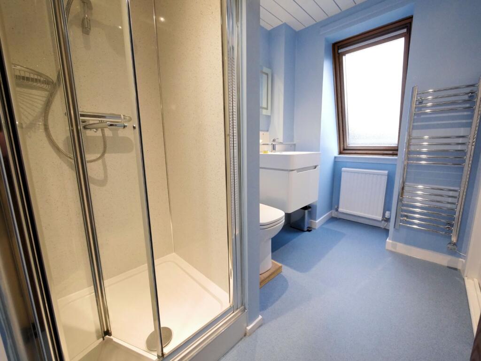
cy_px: 180
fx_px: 195
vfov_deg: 85.7
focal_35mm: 14
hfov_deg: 102.0
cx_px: 240
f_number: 4
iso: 3200
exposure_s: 1/125
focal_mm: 7
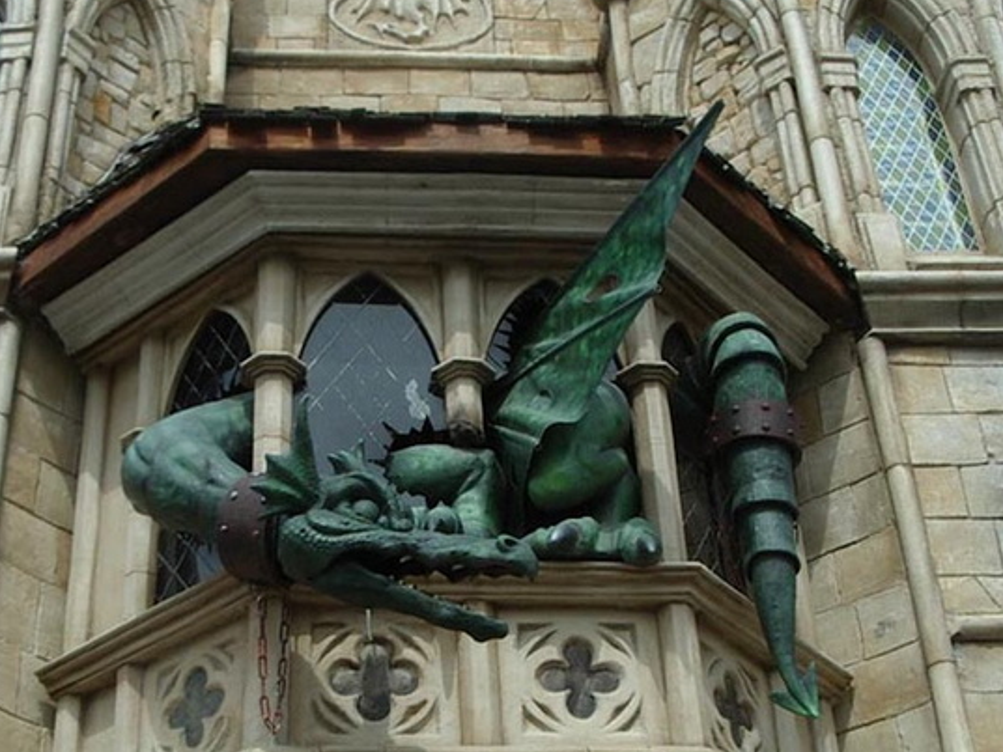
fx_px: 1623
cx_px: 430
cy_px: 511
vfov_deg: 25.9
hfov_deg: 34.3
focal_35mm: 56
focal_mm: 5.8
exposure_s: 1/320
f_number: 4.8
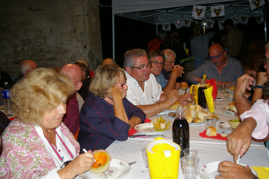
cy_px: 90
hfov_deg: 49.6
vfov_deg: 34.1
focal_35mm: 39
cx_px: 134
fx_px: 291
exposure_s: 1/125
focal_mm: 26
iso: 400
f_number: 4
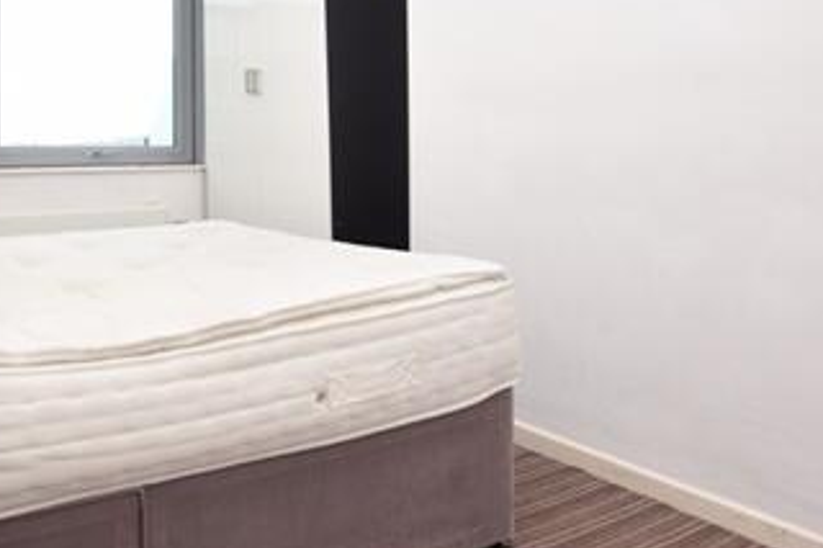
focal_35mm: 30
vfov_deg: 42.4
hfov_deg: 57.3
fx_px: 685
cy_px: 147
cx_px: 165
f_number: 5.6
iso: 160
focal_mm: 10
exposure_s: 1/125
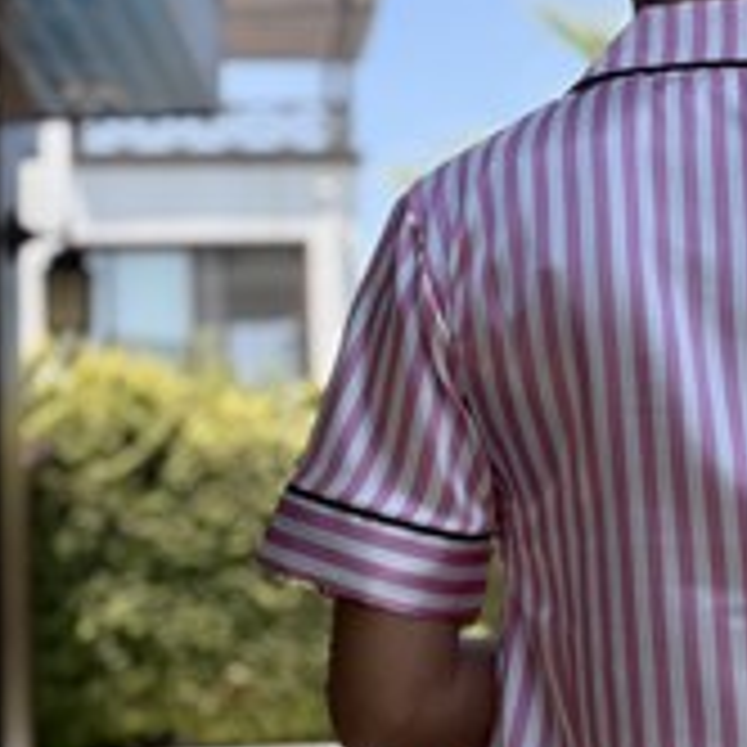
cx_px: 738
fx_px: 2075
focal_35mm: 85
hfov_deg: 19.8
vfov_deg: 20.2
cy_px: 574
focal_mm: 2.71
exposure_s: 1/923
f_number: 1.9
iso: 25
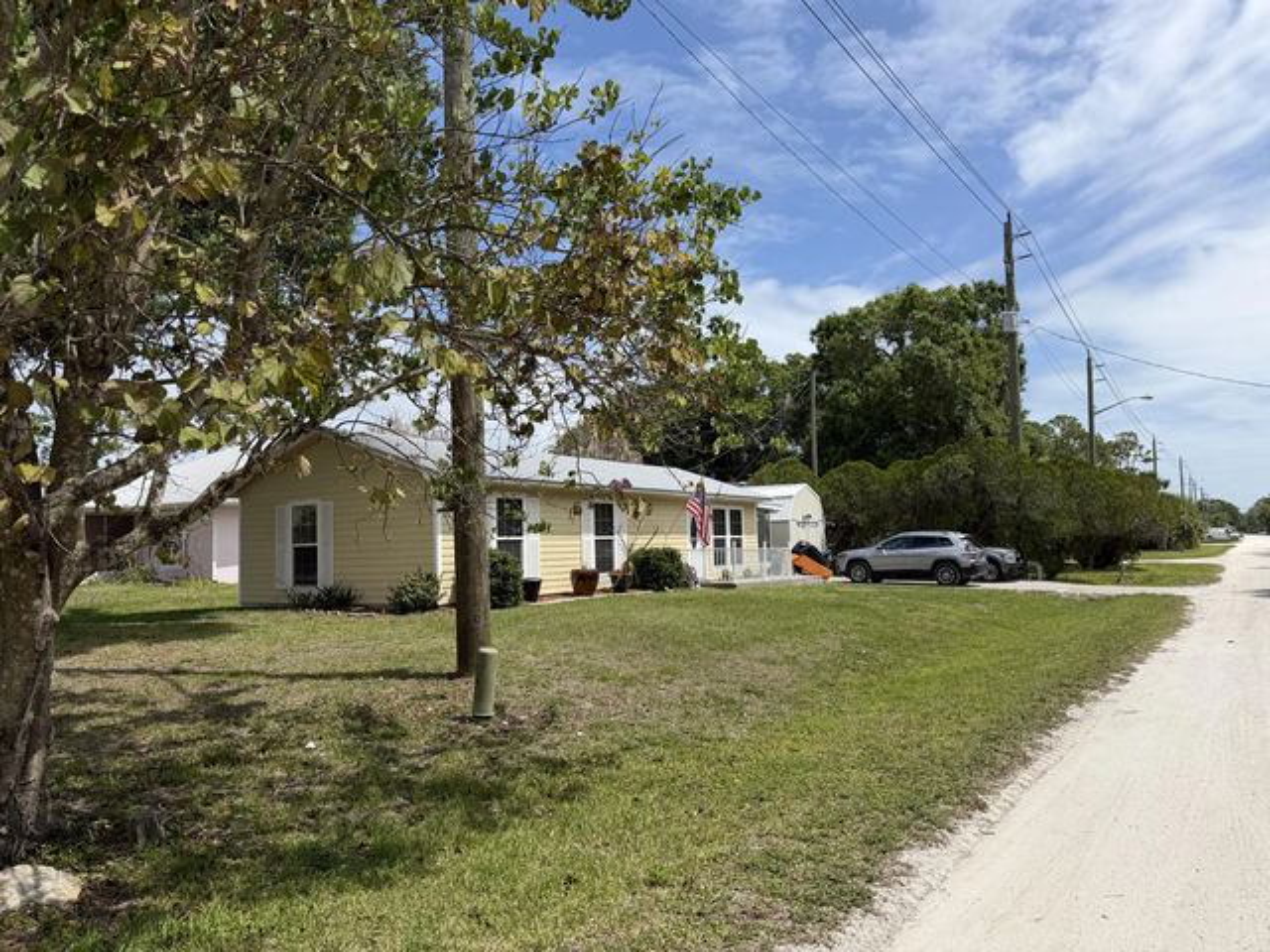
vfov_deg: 56.8
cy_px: 476
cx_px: 635
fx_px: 881
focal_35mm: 24
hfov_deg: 71.6
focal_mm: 6.76
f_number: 1.78
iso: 80
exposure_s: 1/5714
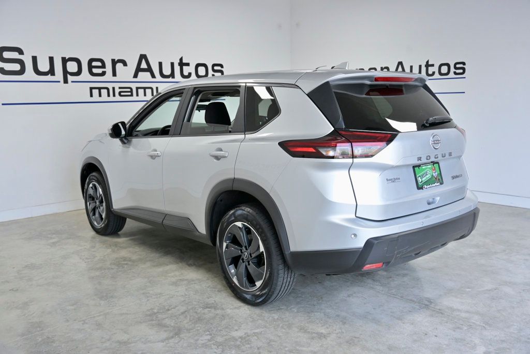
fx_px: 471
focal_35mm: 32
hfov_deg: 58.7
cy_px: 177
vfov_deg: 41.1
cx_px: 265
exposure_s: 1/500
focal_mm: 32
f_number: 5
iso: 1250
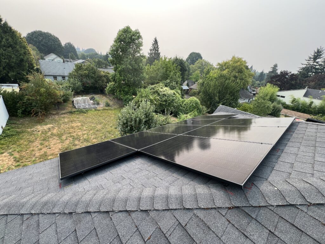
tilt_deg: -24.0
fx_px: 122
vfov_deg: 89.9
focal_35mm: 13
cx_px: 162
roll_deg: -7.0
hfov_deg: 106.2
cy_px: 122
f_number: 1.8
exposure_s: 1/280
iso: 32
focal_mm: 1.57
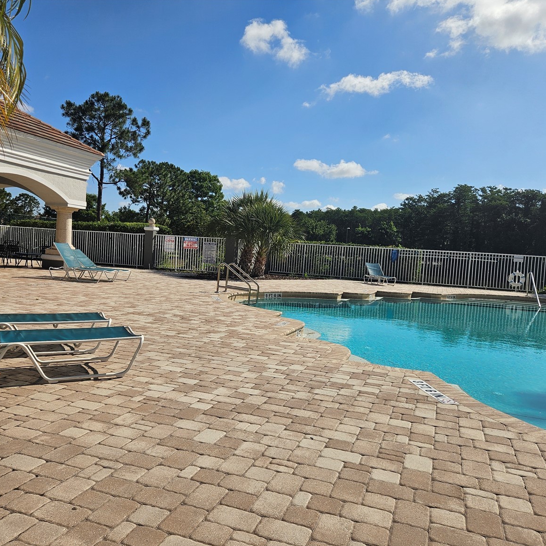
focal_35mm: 28
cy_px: 281
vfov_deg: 57.3
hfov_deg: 57.2
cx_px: 242
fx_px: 500
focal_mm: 5.4
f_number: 1.8
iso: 25
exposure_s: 1/4120
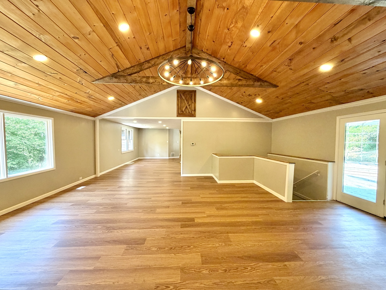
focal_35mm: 14
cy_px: 145
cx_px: 193
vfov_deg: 85.7
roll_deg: +1.0
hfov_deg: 102.1
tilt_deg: -2.0
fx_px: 156
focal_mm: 2.22
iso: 250
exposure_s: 1/120
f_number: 2.2
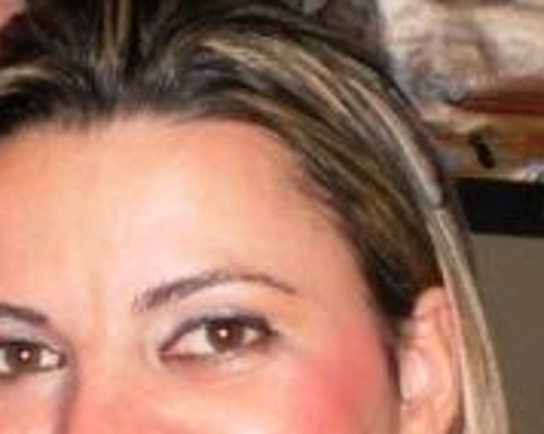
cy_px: 177
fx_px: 2541
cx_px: -15
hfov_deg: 12.1
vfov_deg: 9.8
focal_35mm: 158
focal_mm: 6.3
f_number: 3.1
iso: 125
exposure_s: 1/30
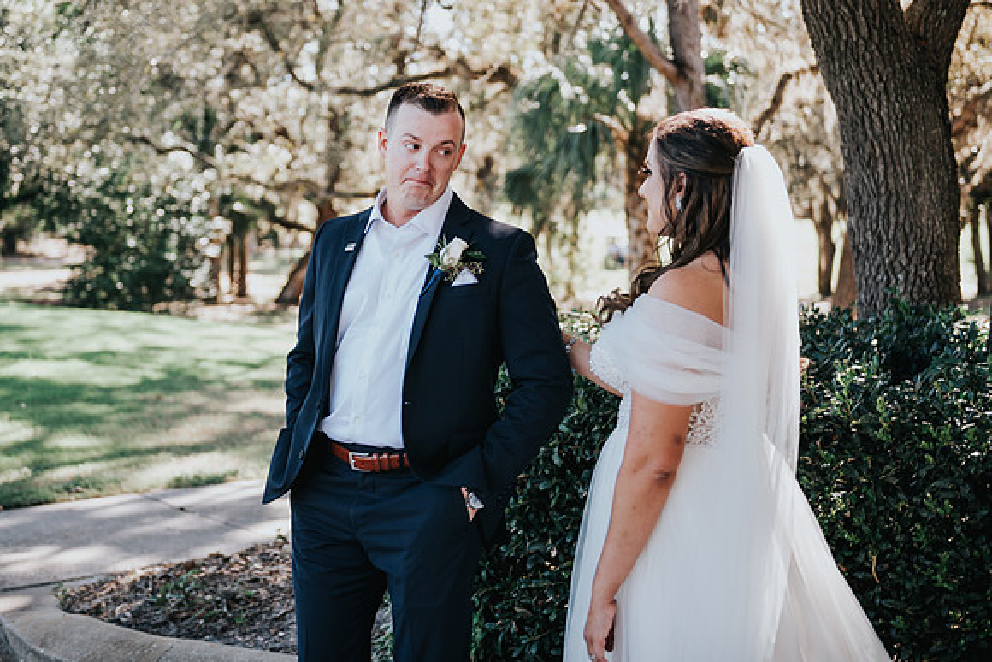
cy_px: 263
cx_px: 394
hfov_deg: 33.1
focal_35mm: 60
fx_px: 1662
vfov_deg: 22.5
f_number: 2.8
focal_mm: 50
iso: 125
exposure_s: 1/160
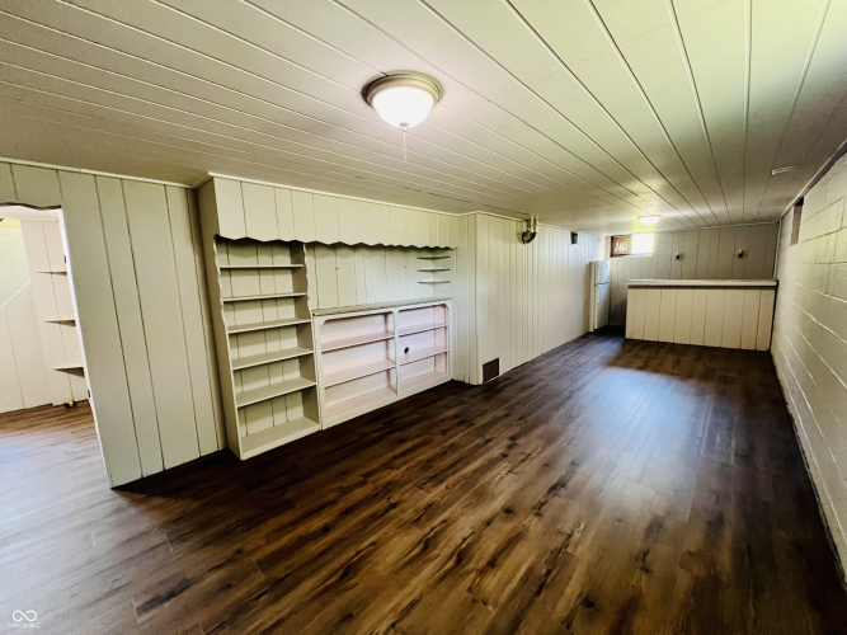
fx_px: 318
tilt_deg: -8.0
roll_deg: +1.7
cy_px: 318
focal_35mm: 13
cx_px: 424
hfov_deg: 106.2
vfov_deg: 89.9
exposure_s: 1/60
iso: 800
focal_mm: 1.57
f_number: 1.8
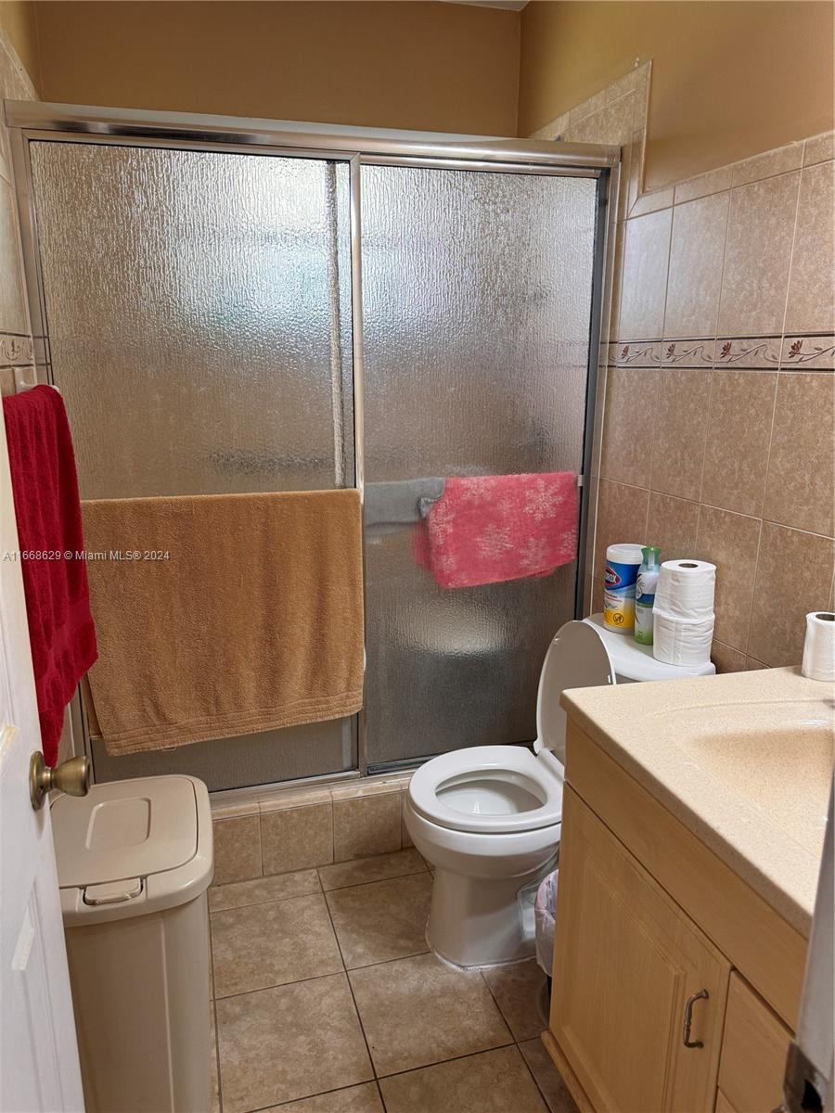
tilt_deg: -13.7
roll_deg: -0.9
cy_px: 556
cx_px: 418
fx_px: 772
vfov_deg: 71.6
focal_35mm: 24
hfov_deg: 56.8
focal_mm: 6.76
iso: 160
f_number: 1.78
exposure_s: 1/120
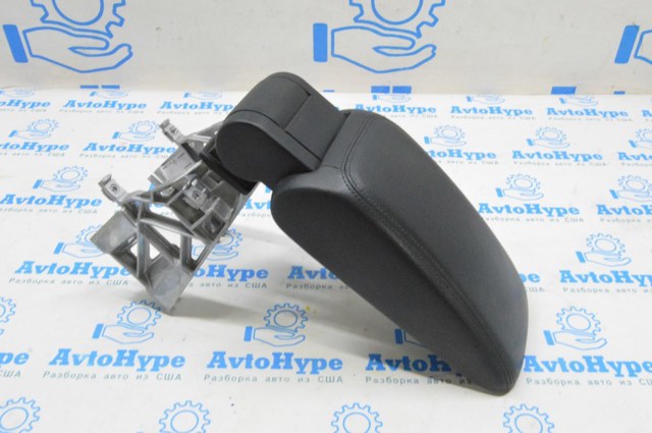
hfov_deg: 53.2
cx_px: 326
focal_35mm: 36
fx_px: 651
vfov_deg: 36.8
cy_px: 216
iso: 6400
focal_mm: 24
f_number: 20
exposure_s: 1/15
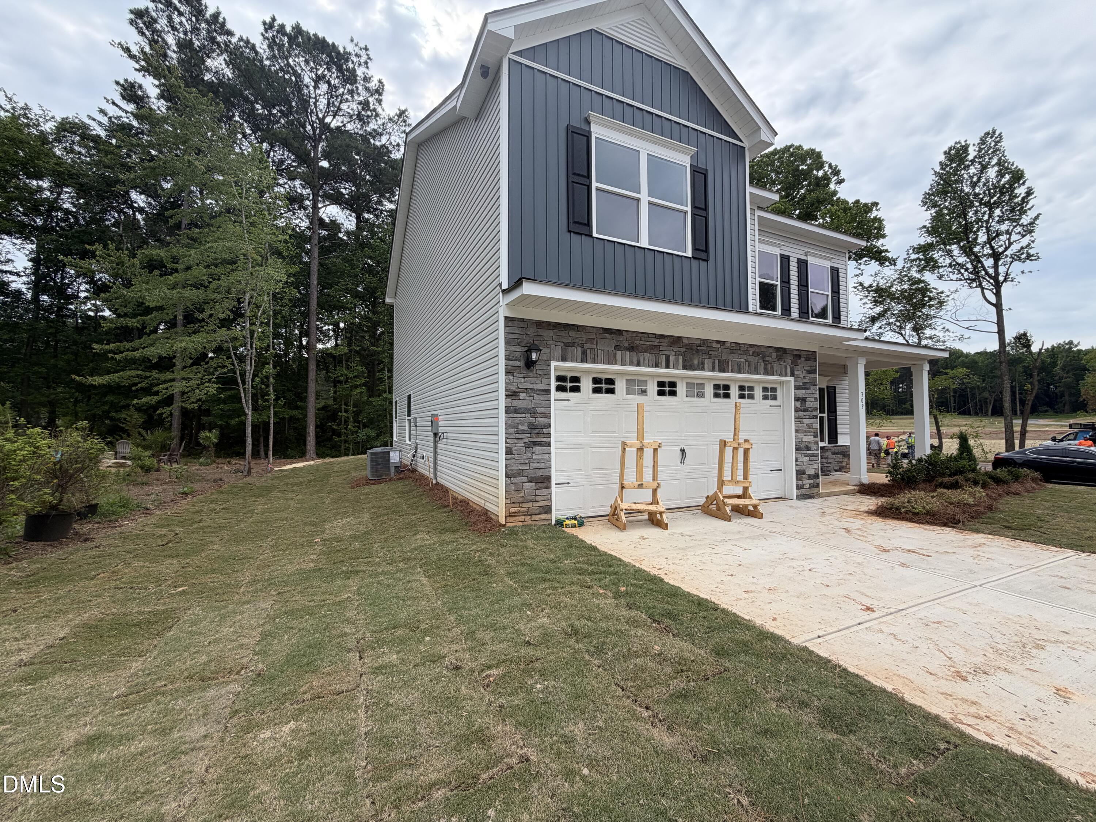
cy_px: 411
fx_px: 443
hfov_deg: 102.1
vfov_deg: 85.7
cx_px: 548
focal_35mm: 14
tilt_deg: +2.5
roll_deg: +0.0
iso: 40
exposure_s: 1/672
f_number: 2.2
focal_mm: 2.22
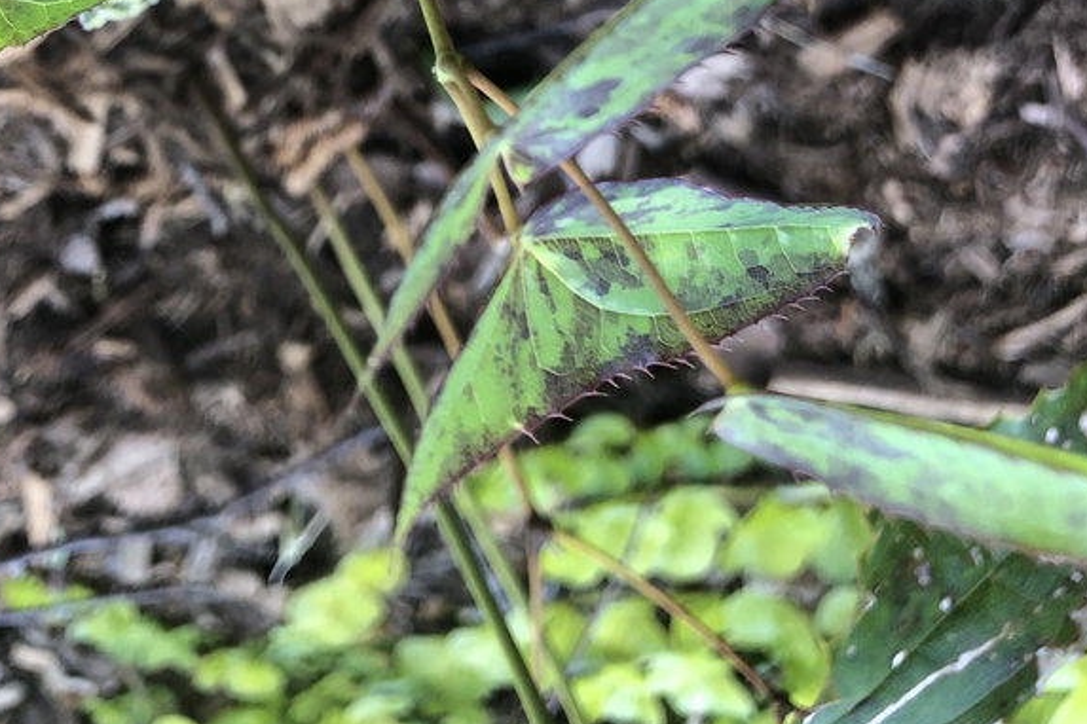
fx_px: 1570
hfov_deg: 37.8
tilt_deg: -51.0
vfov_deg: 22.9
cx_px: 370
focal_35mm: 52
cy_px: -239
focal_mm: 3.99
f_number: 1.8
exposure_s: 1/120
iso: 50
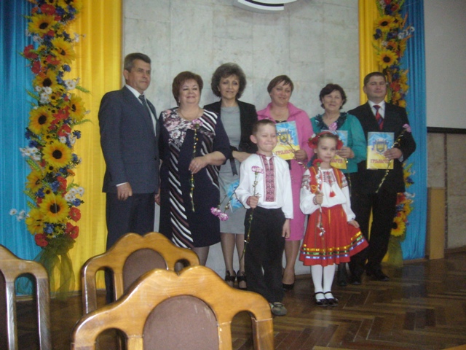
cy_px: 175
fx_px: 471
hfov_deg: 52.6
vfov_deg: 40.7
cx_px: 233
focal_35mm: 35
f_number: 2.8
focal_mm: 5.8
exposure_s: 1/30
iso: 400
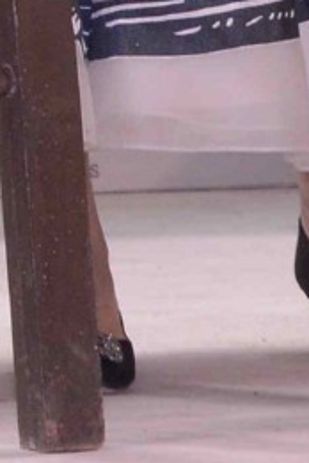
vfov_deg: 5.4
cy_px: -752
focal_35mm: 363
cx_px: -428
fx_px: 4673
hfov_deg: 3.7
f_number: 7.1
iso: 800
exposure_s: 1/160
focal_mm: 28
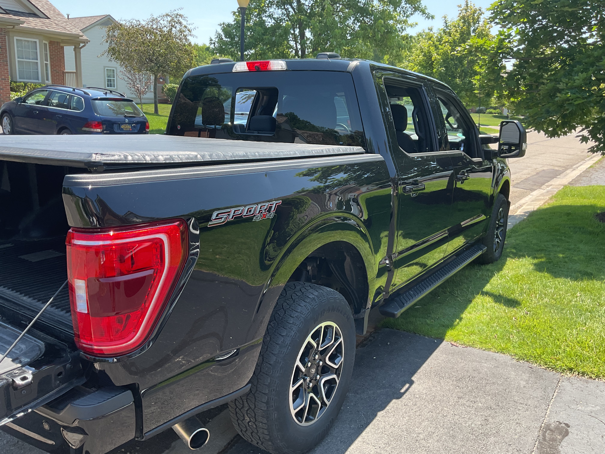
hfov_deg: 61.7
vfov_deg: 48.2
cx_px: 302
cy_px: 227
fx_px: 507
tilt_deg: -13.8
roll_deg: -4.0
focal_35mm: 29
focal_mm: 3
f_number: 1.8
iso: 16
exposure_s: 1/310
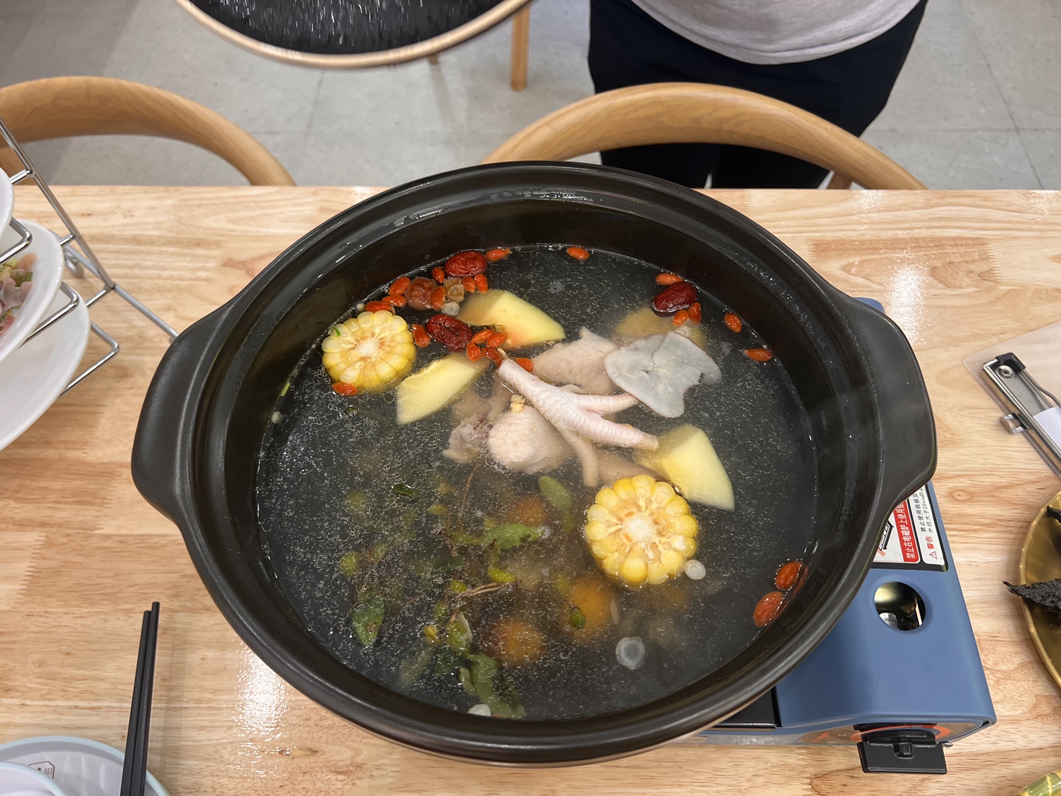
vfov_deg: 53.1
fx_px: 797
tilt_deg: -58.4
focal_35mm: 26
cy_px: 398
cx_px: 530
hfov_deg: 67.3
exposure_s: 1/100
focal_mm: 5.7
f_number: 1.5
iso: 125
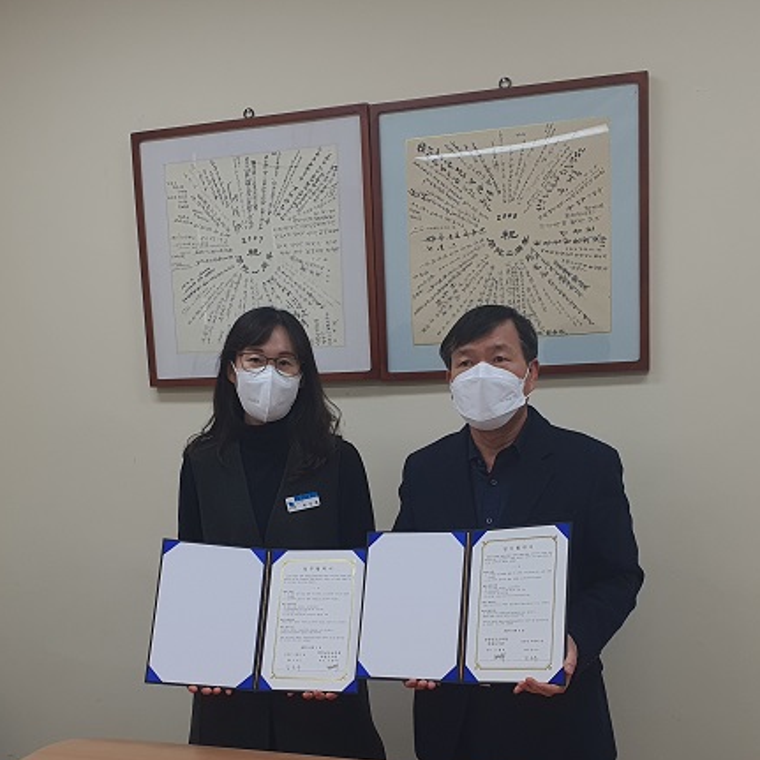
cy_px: 521
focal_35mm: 43
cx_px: 392
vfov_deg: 38.6
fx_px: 1068
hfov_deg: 39.2
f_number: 2.4
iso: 64
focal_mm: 4.3
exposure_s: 1/120
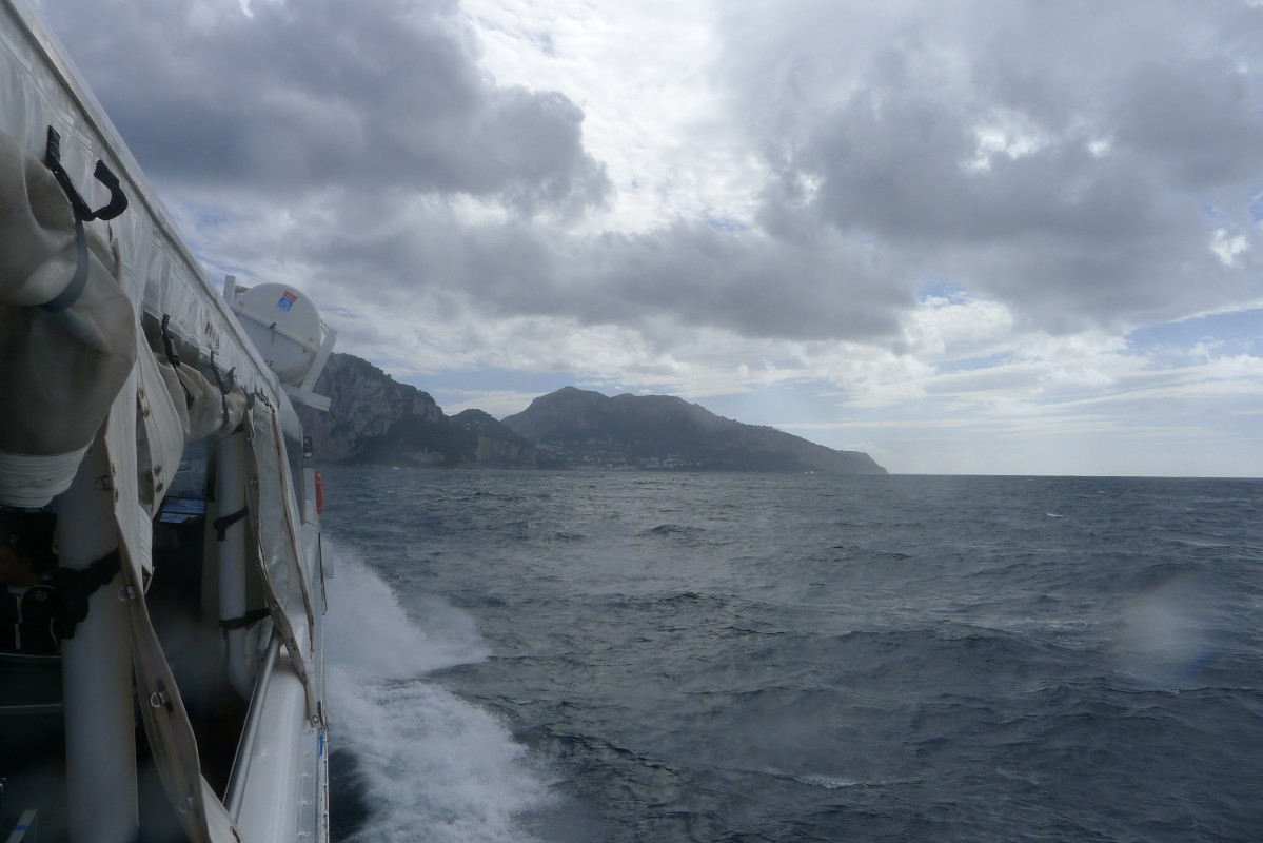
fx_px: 842
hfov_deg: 73.7
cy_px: 422
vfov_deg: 53.2
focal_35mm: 24
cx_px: 632
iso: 80
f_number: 5
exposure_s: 1/1000
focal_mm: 5.1
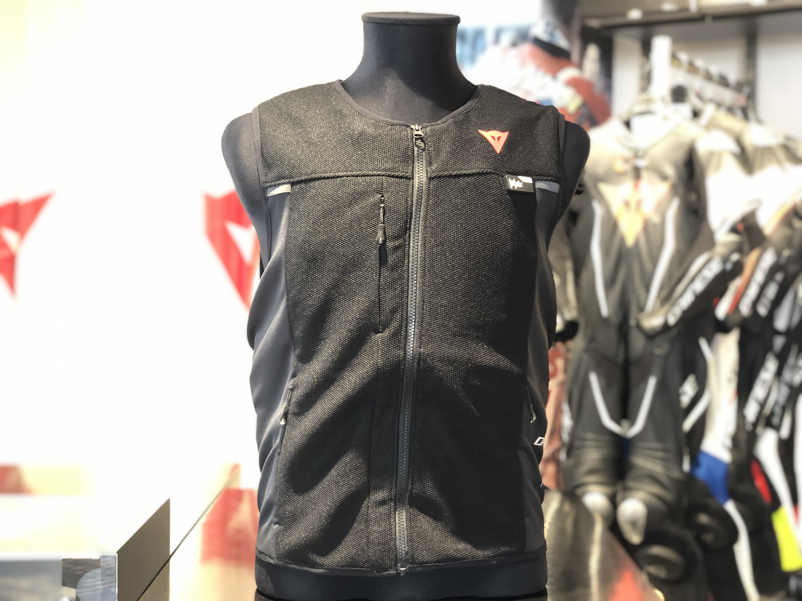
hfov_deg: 36.8
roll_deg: -0.1
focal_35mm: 52
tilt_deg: -0.9
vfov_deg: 28.0
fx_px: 1205
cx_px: 401
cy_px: 300
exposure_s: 1/14
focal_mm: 6
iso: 160
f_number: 2.4
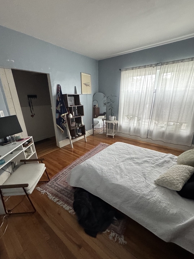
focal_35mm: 15
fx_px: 112
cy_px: 137
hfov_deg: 81.8
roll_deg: +0.9
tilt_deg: -19.0
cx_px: 95
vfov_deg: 98.1
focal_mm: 2.22
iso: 1000
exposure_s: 1/60
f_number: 2.2
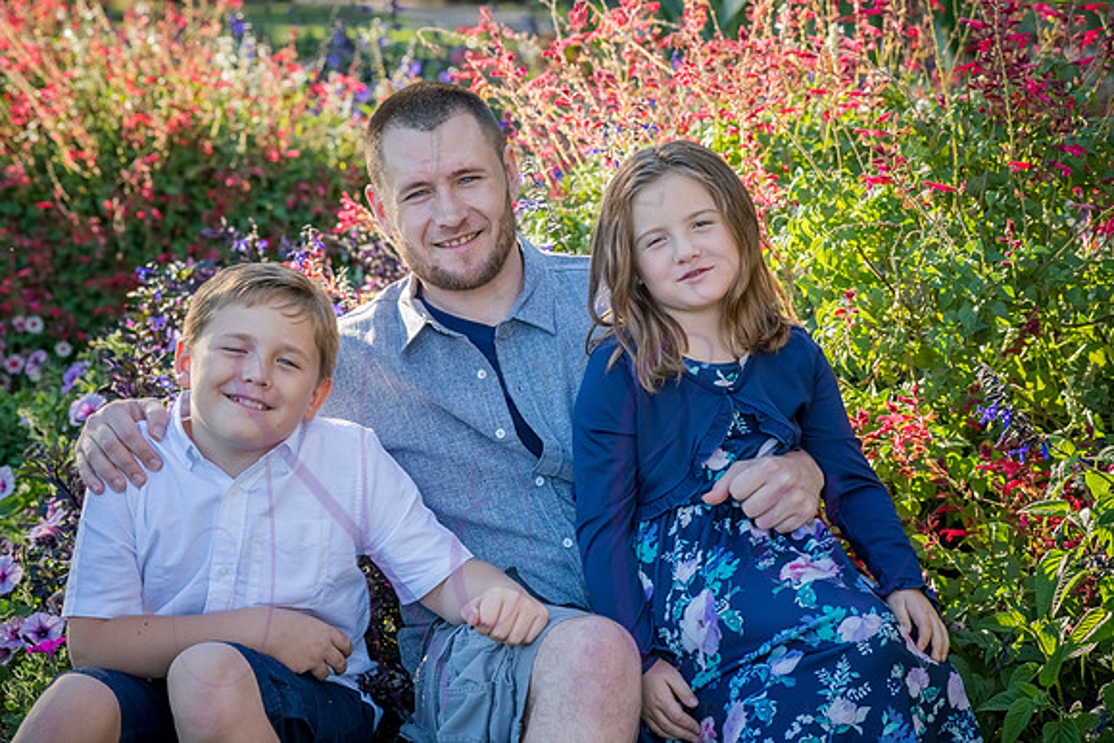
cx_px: 557
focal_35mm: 105
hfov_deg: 19.5
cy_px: 372
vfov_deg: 13.0
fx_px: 3250
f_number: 8
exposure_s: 1/320
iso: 800
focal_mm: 105
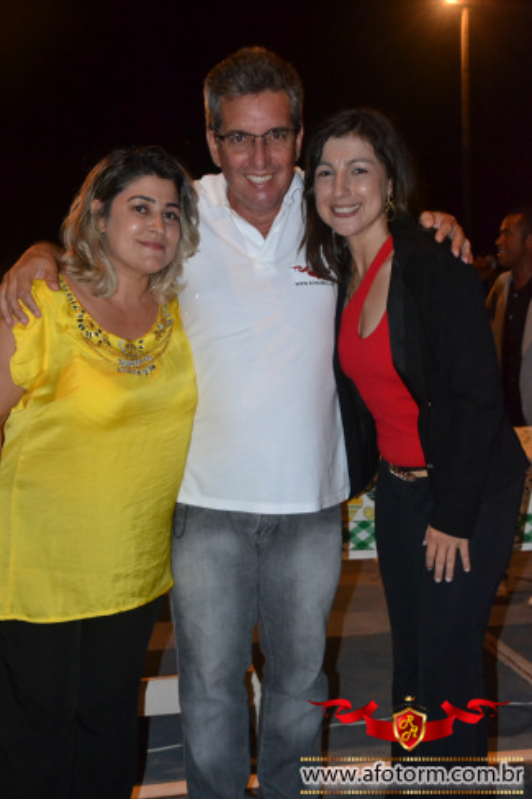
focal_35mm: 43
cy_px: 400
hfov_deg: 31.2
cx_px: 261
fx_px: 954
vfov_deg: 45.4
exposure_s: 1/60
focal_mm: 28
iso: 3200
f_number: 4
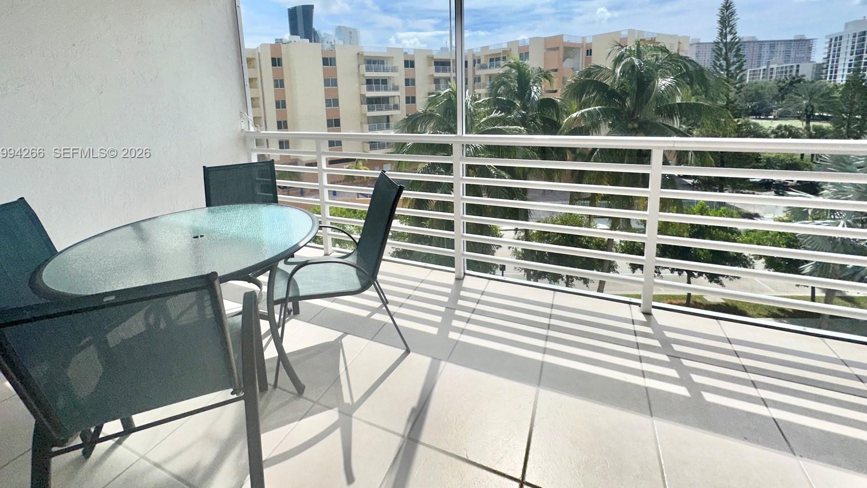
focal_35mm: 16
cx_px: 428
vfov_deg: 64.9
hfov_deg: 99.4
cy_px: 154
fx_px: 368
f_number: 2.2
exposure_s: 1/3401
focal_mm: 2.22
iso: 32
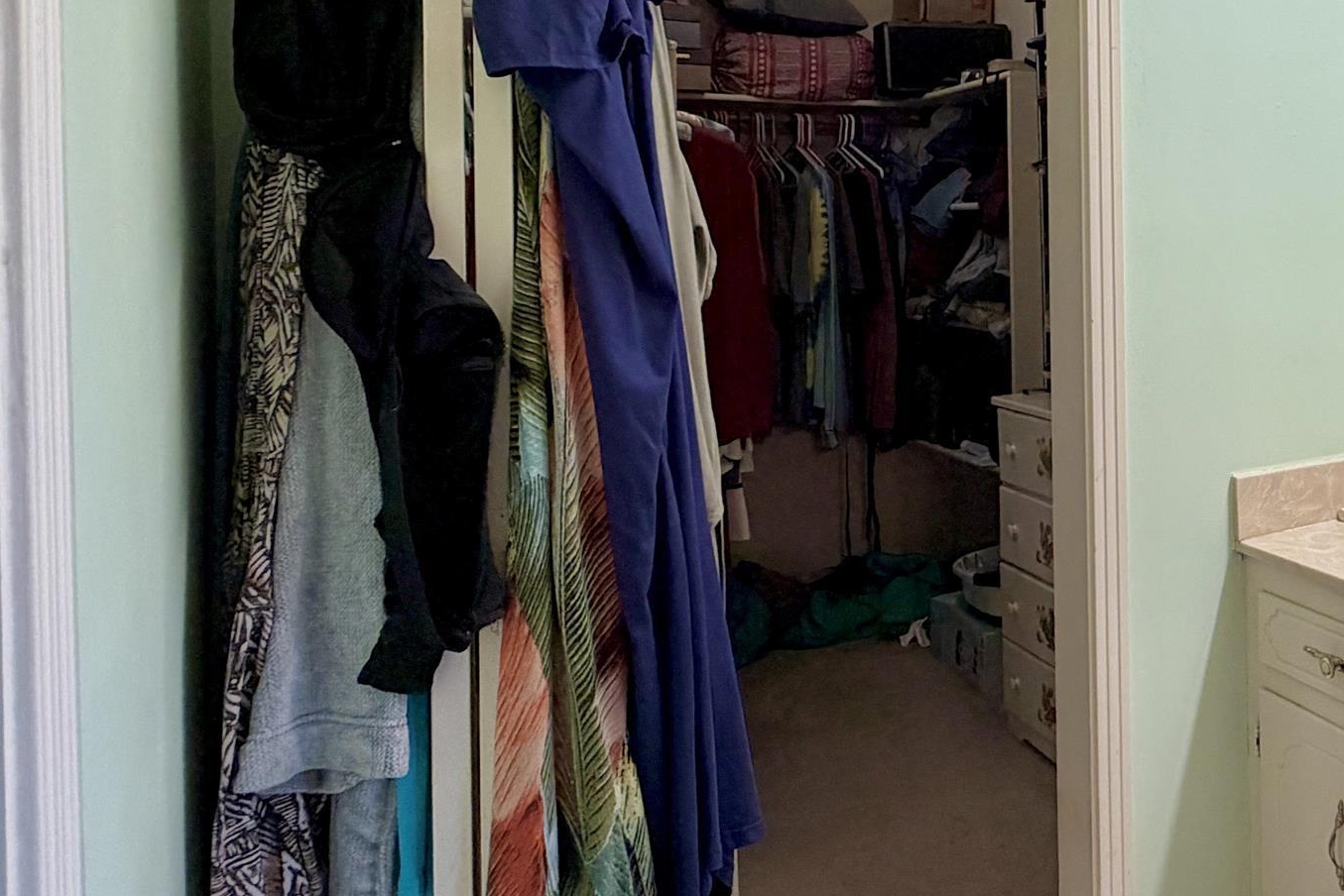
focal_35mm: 33
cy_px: 225
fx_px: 1232
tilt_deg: -0.5
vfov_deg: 38.9
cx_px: 1258
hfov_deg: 49.6
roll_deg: +0.9
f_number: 2.2
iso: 200
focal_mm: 2.22
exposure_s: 1/120
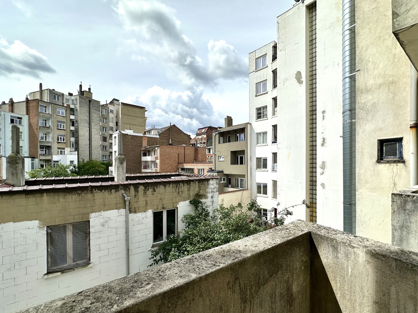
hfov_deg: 94.4
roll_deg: +0.7
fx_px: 193
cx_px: 219
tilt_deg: +0.5
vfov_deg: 78.0
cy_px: 165
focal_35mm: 16
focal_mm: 2.22
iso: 50
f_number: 2.2
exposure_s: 1/3040
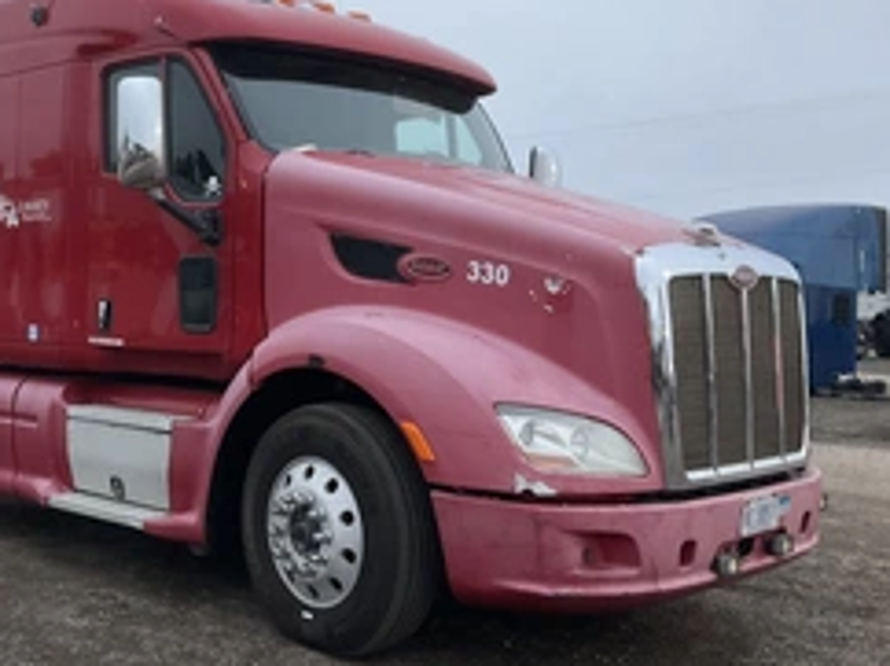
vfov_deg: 30.1
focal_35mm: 48
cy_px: 254
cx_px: 276
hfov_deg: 39.1
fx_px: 1233
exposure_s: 1/60
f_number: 1.8
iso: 125
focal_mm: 3
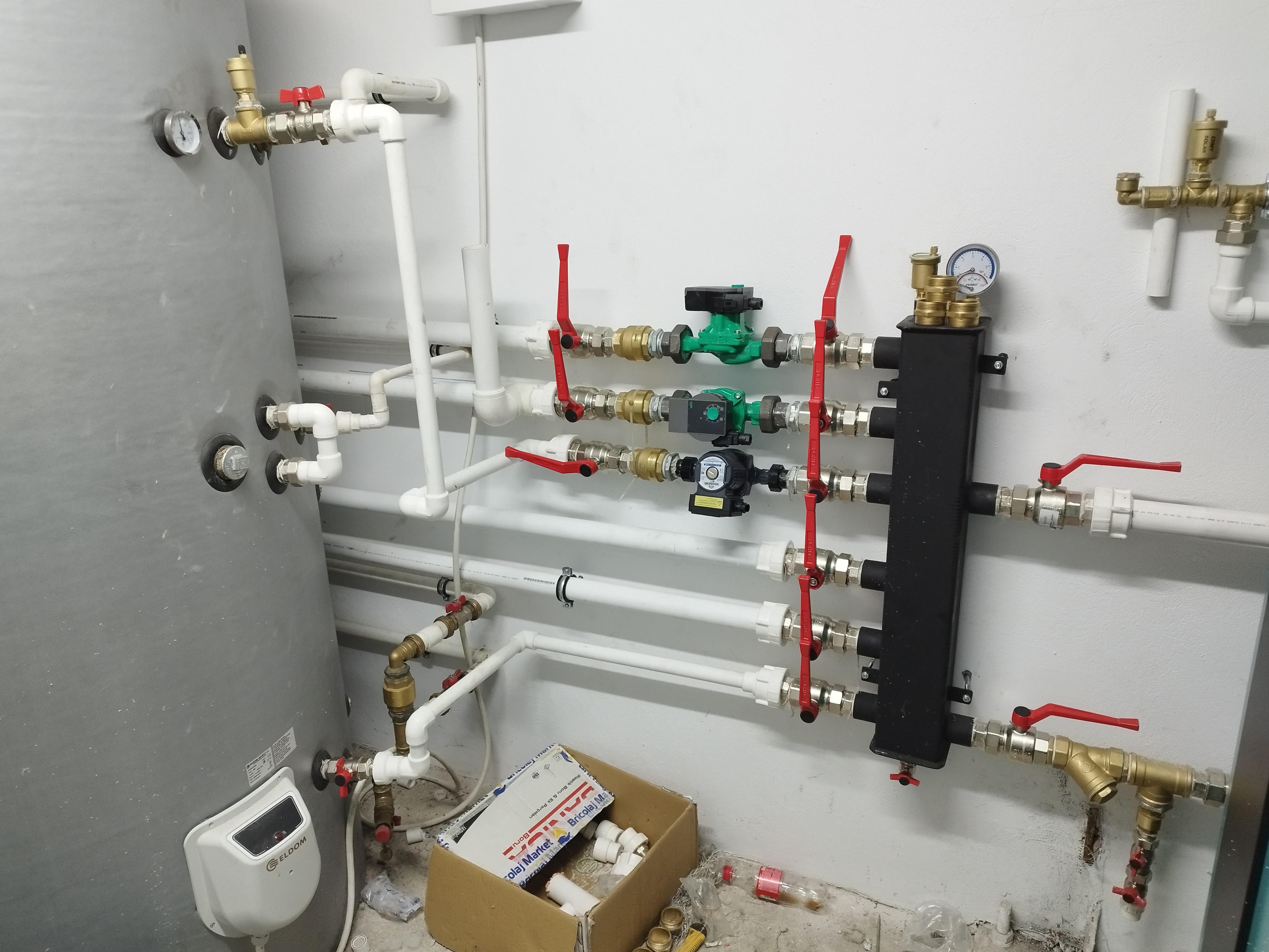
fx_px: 880
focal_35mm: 24
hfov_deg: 71.6
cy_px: 476
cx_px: 634
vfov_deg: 56.8
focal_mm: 5.89
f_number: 1.89
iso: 590
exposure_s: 1/50
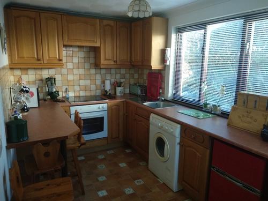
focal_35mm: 26
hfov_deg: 67.3
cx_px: 134
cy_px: 100
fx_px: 201
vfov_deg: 53.1
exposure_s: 1/50
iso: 500
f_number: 2.2
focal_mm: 3.81
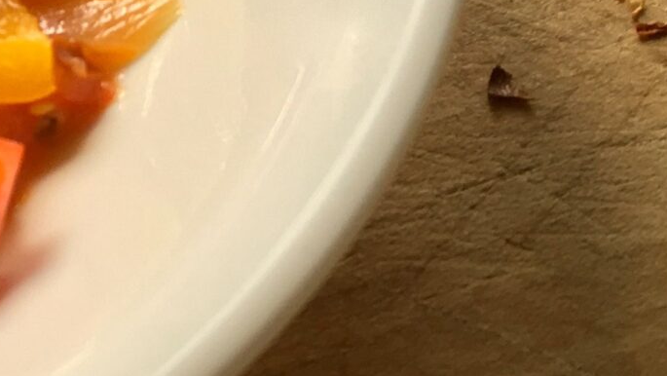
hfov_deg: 16.9
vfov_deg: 10.2
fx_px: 2088
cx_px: -248
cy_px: 35
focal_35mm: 118
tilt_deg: -48.9
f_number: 2.2
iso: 32
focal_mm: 4.15
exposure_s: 1/60
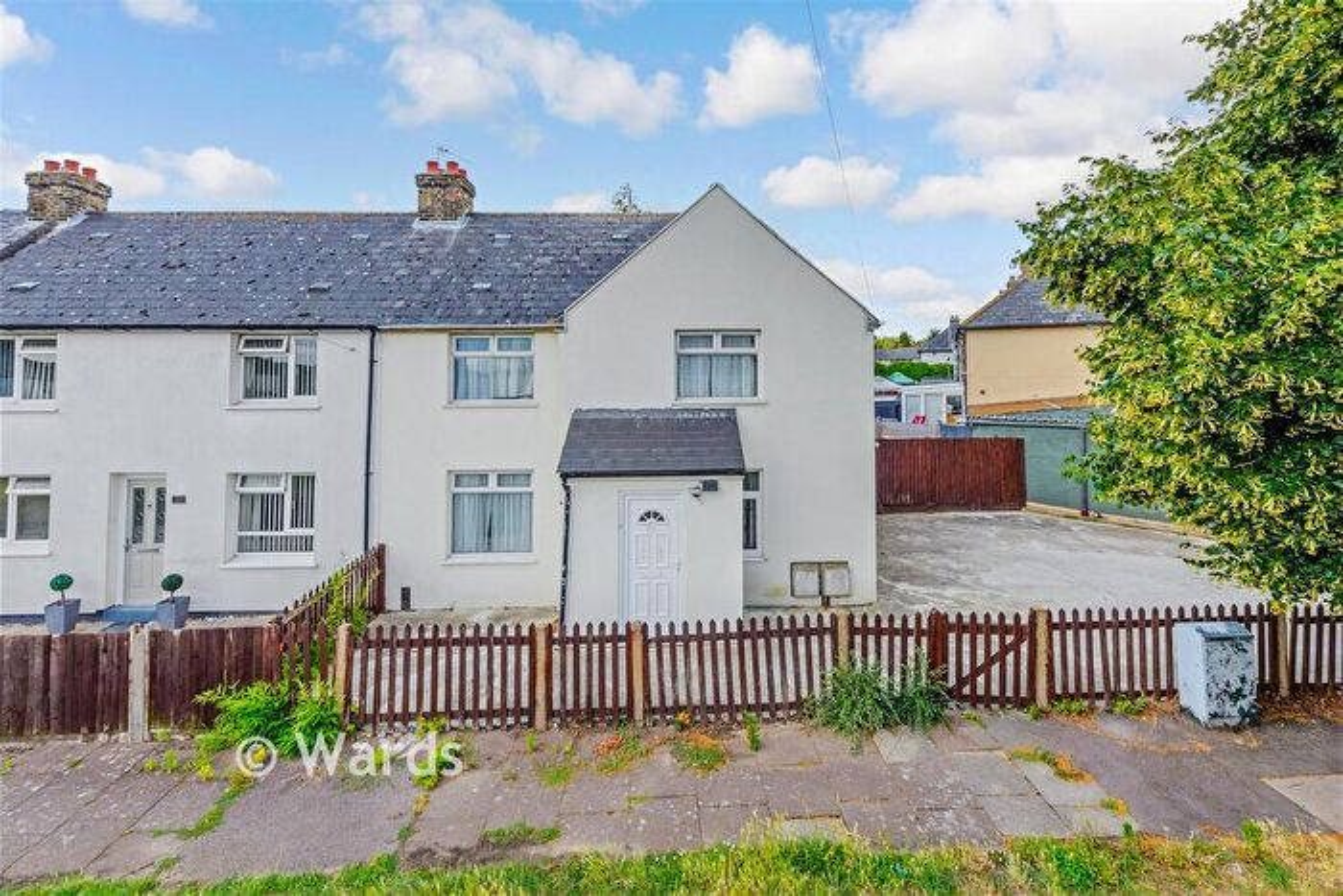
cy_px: 448
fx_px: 522
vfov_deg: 81.2
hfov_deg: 104.2
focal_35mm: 14
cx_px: 672
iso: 100
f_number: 8
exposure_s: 1/200
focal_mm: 14
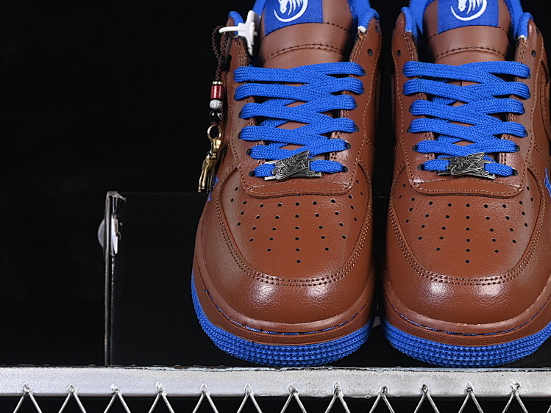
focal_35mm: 104
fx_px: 1656
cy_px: 203
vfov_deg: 14.2
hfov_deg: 18.8
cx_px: 386
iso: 160
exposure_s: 1/60
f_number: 6.3
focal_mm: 50
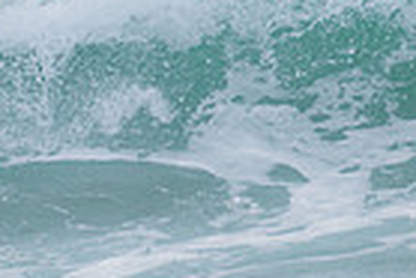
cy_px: -161
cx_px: -153
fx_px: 29647
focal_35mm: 2563
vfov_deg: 0.5
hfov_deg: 0.8
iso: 500
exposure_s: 1/2000
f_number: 5.6
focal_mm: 500
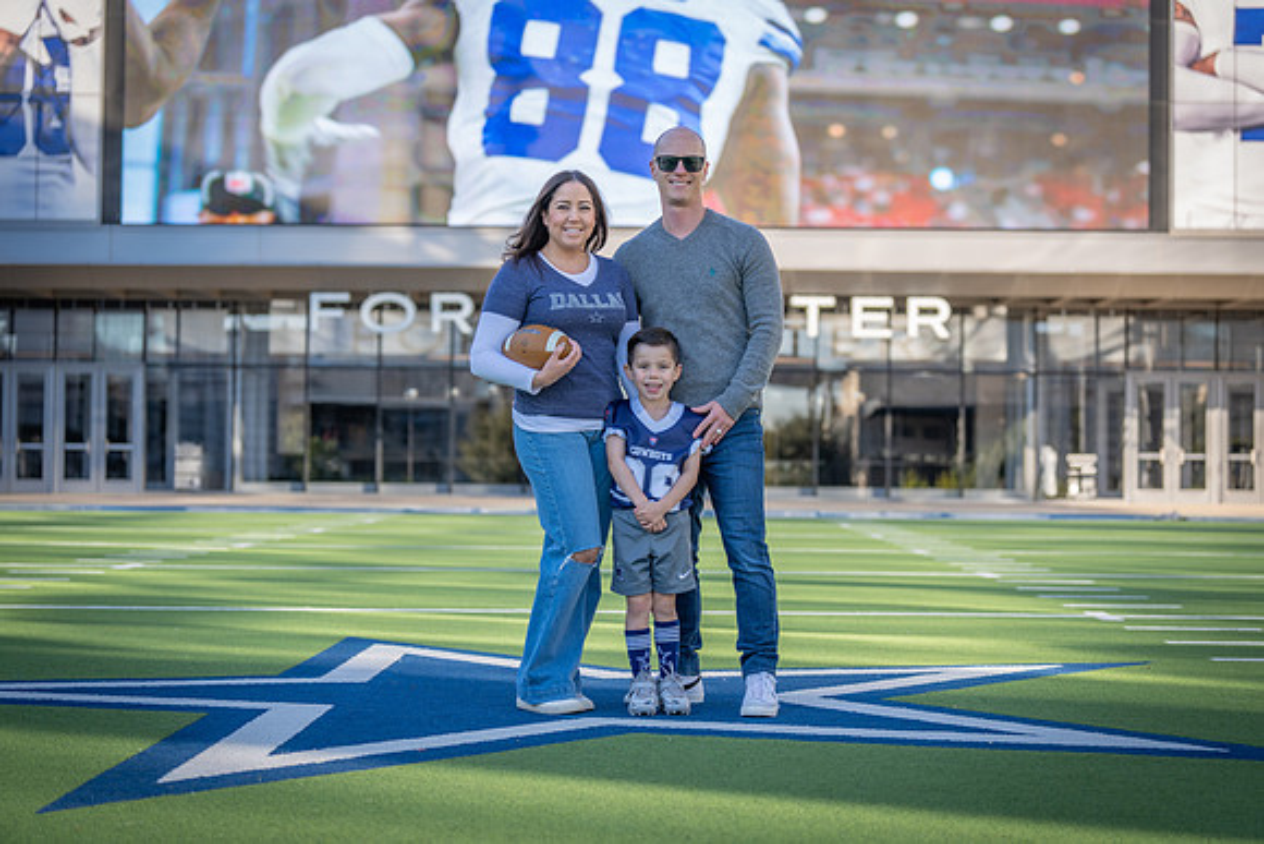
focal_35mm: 70
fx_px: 2458
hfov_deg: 28.8
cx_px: 632
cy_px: 422
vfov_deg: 19.5
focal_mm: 70
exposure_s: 1/640
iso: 125
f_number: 2.8
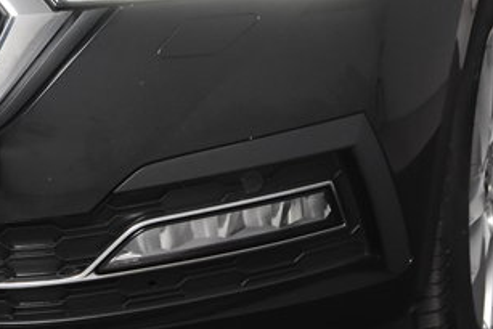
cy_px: -44
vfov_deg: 8.0
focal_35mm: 170
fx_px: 2329
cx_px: -21
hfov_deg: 11.9
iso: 1600
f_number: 5
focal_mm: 34
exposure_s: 1/100
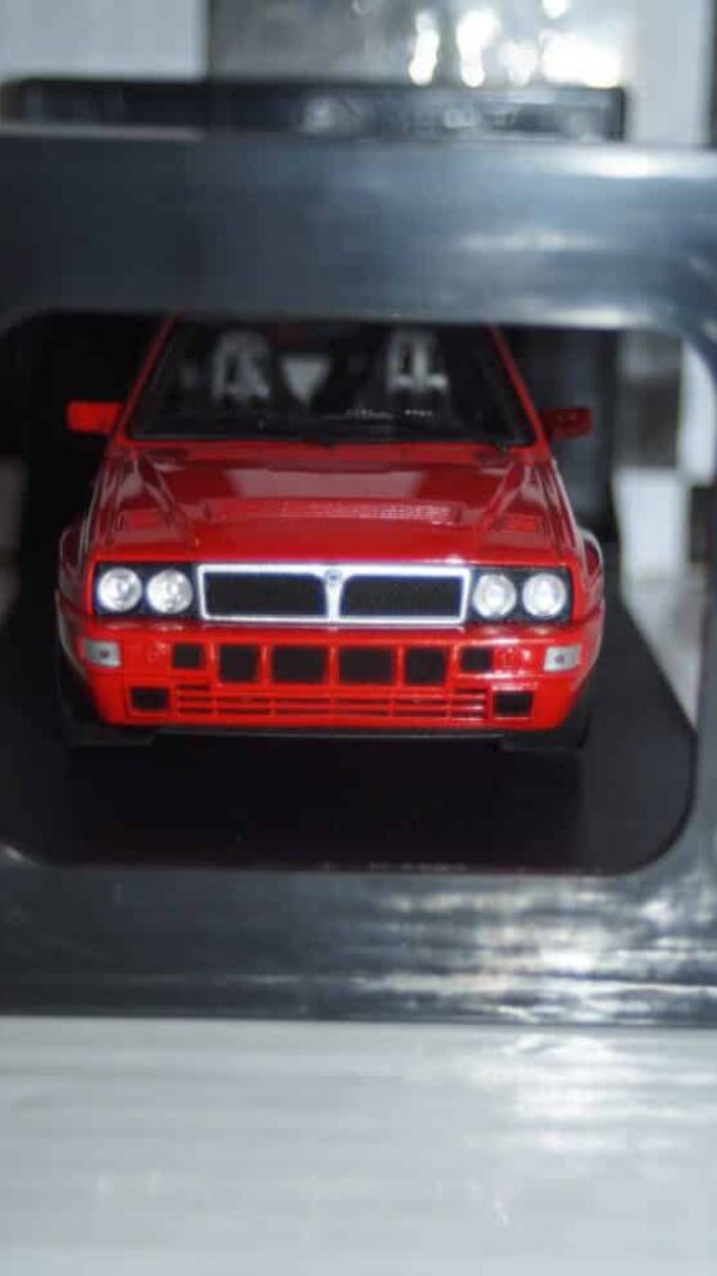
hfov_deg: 15.3
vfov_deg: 26.9
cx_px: 346
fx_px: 2672
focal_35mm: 79
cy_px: 640
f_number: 4.5
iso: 125
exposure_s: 1/60
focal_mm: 50
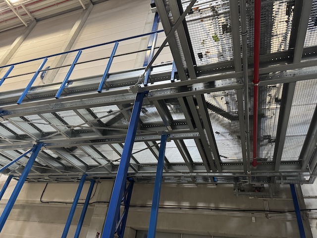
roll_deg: -7.1
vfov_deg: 56.8
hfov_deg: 71.6
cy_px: 119
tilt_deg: +35.4
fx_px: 220
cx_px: 158
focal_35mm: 24
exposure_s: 1/60
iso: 640
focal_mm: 6.76
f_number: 1.78
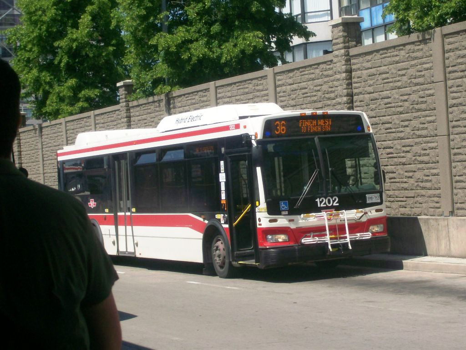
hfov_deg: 22.5
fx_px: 1171
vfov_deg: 17.0
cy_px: 175
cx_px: 233
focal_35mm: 87
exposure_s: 1/706
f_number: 4.3
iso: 80
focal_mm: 14.3
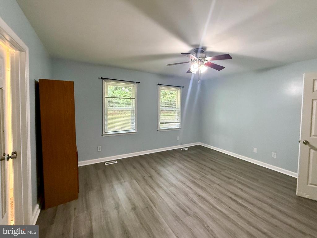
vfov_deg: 85.7
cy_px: 119
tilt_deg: -4.4
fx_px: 128
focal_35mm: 14
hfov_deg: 102.1
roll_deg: -2.8
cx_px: 158
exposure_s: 1/60
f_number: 2.2
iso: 500
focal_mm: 2.22
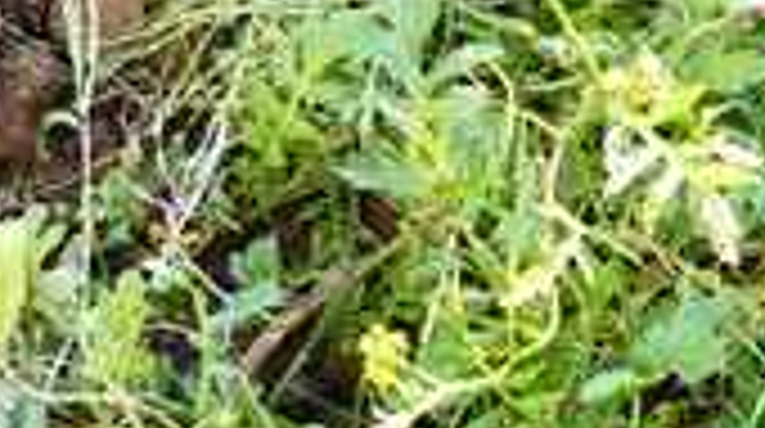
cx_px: 621
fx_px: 1803
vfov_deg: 13.5
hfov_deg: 23.6
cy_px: 115
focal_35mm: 89
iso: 100
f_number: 2.8
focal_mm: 5.5
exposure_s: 1/60
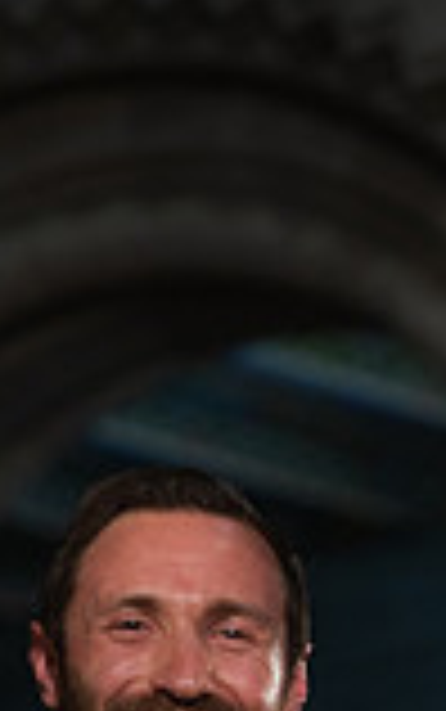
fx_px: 6154
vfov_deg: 6.6
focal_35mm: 317
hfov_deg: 4.1
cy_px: 824
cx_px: 577
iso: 1250
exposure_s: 1/320
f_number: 2.5
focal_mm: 85
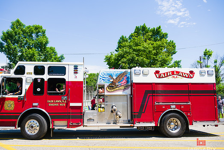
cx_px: 103
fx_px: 199
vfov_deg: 41.1
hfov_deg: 58.6
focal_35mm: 32
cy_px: 78
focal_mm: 29
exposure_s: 1/1600
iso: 200
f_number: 5
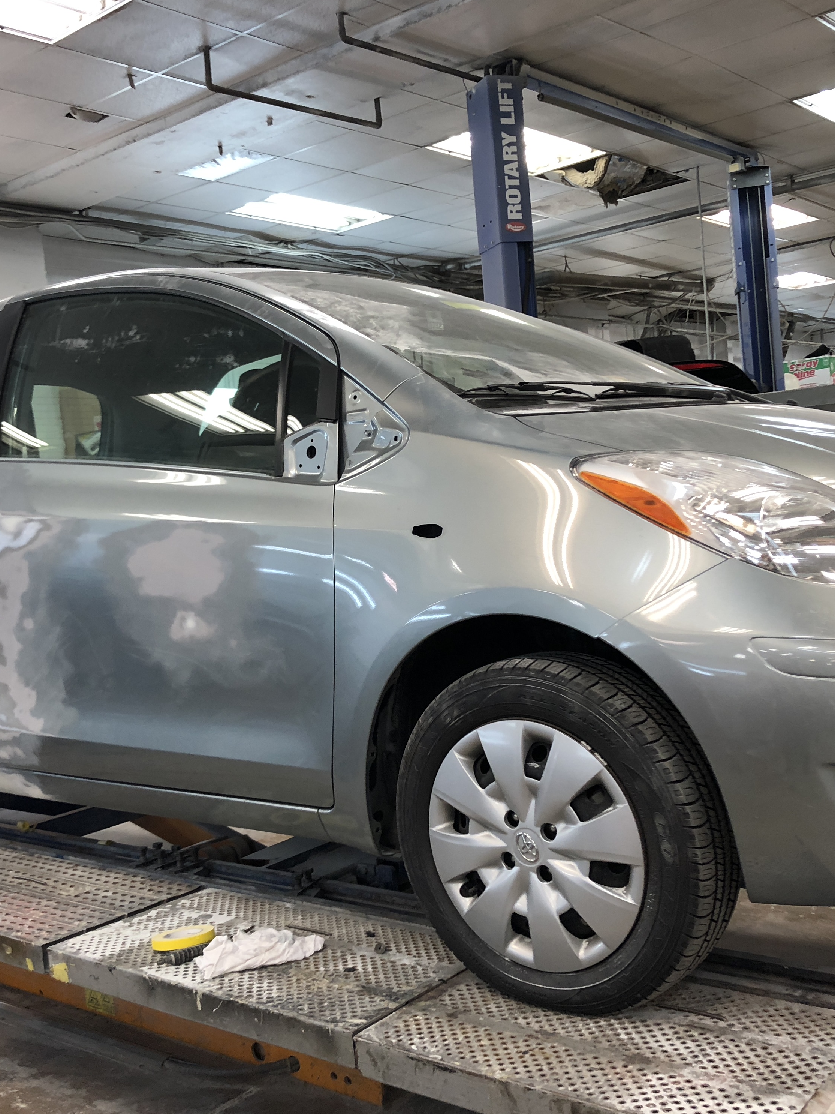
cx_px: 394
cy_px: 562
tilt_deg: -2.4
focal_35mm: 38
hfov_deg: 37.7
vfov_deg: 49.0
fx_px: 1222
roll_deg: +4.7
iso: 32
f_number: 1.8
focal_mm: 3.99
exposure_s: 1/30
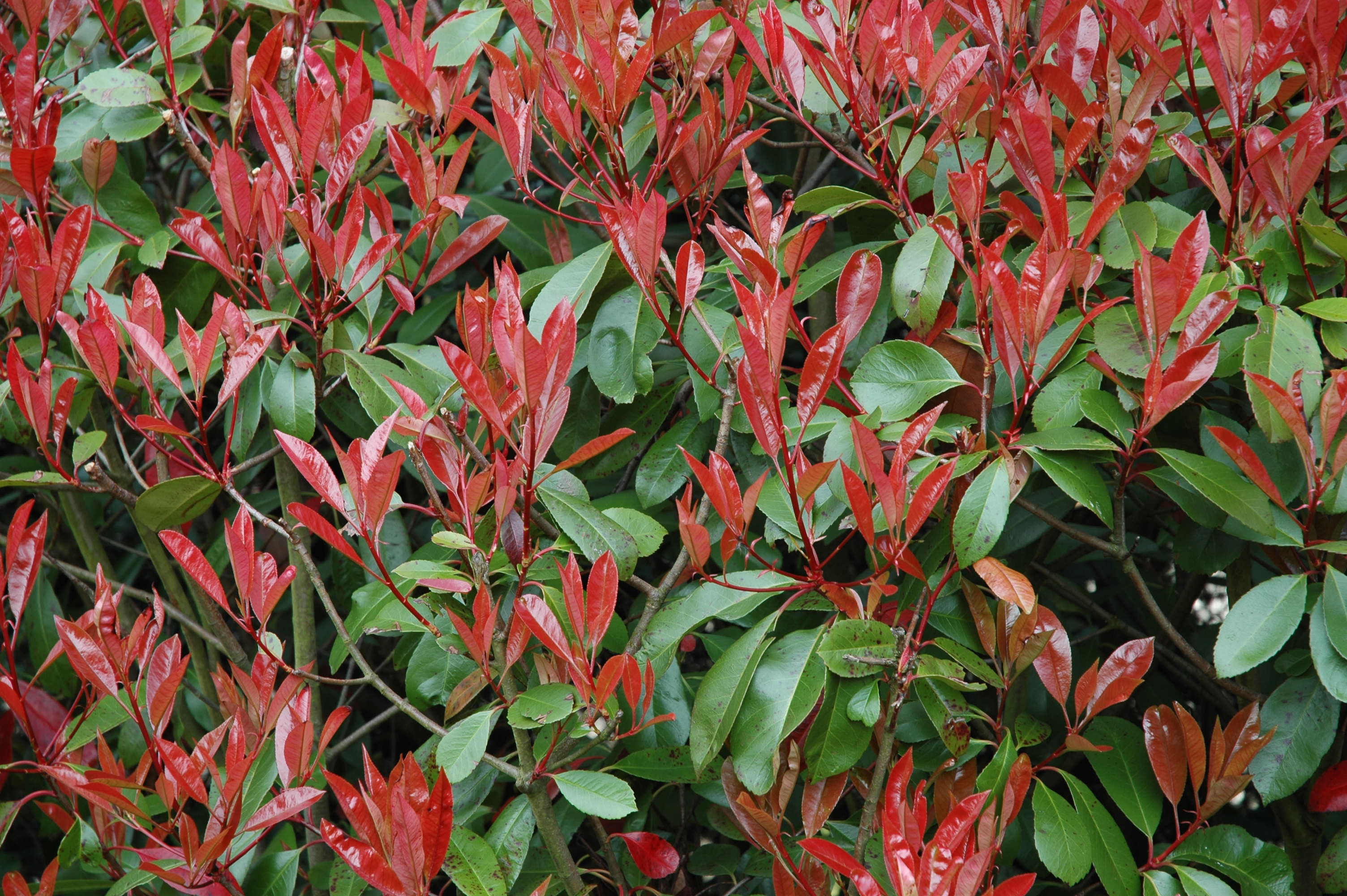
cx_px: 674
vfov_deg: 13.0
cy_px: 448
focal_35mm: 105
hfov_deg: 19.5
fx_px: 3925
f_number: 5.6
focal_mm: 70
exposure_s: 1/125
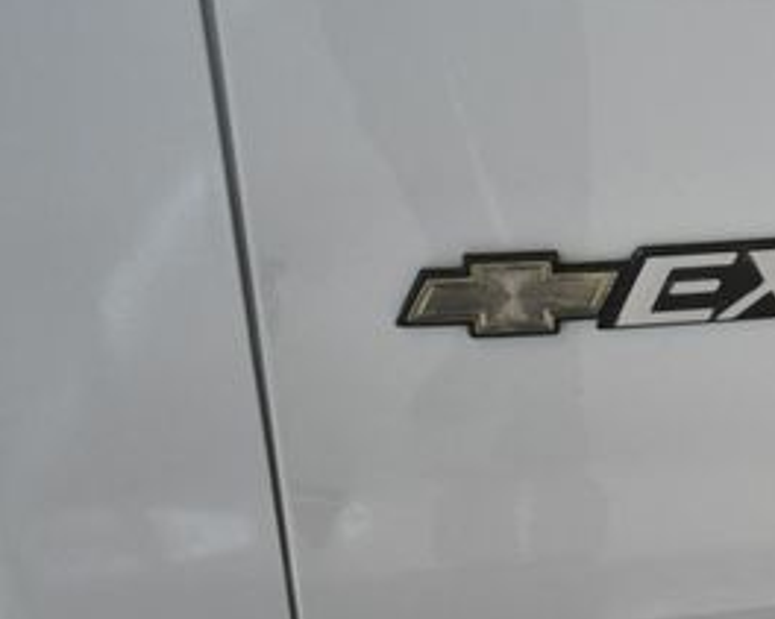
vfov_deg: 18.7
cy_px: 332
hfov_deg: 21.8
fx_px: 1880
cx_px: 889
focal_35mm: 82
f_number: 3.5
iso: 800
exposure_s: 1/160
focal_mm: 18
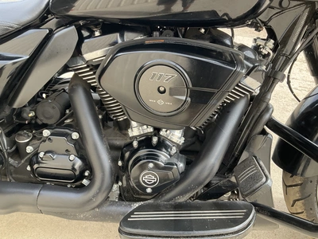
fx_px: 266
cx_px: 159
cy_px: 120
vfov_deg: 48.2
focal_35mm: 29
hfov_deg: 61.7
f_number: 1.8
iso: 25
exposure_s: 1/172
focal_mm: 3
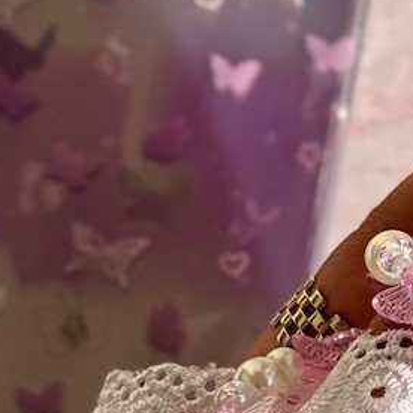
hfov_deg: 8.6
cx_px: 709
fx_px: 2659
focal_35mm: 197
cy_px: 206
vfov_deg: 8.9
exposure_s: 1/7874
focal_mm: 6.76
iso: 80
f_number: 1.78
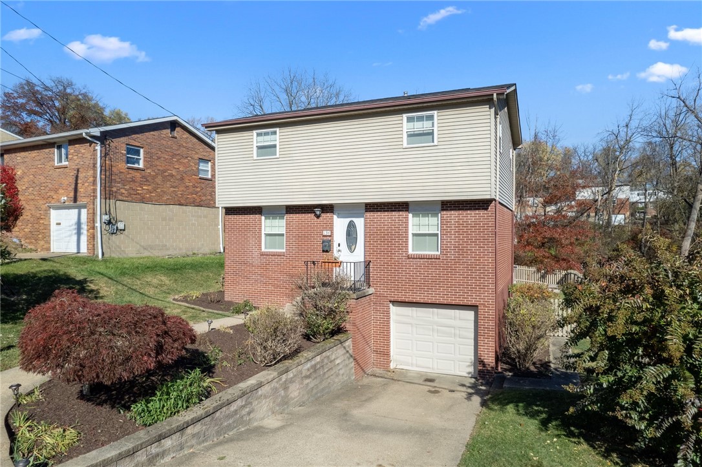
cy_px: 234
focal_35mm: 22
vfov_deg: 57.2
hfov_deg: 78.6
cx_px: 351
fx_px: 429
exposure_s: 1/2500
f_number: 2.8
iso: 200
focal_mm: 8.38
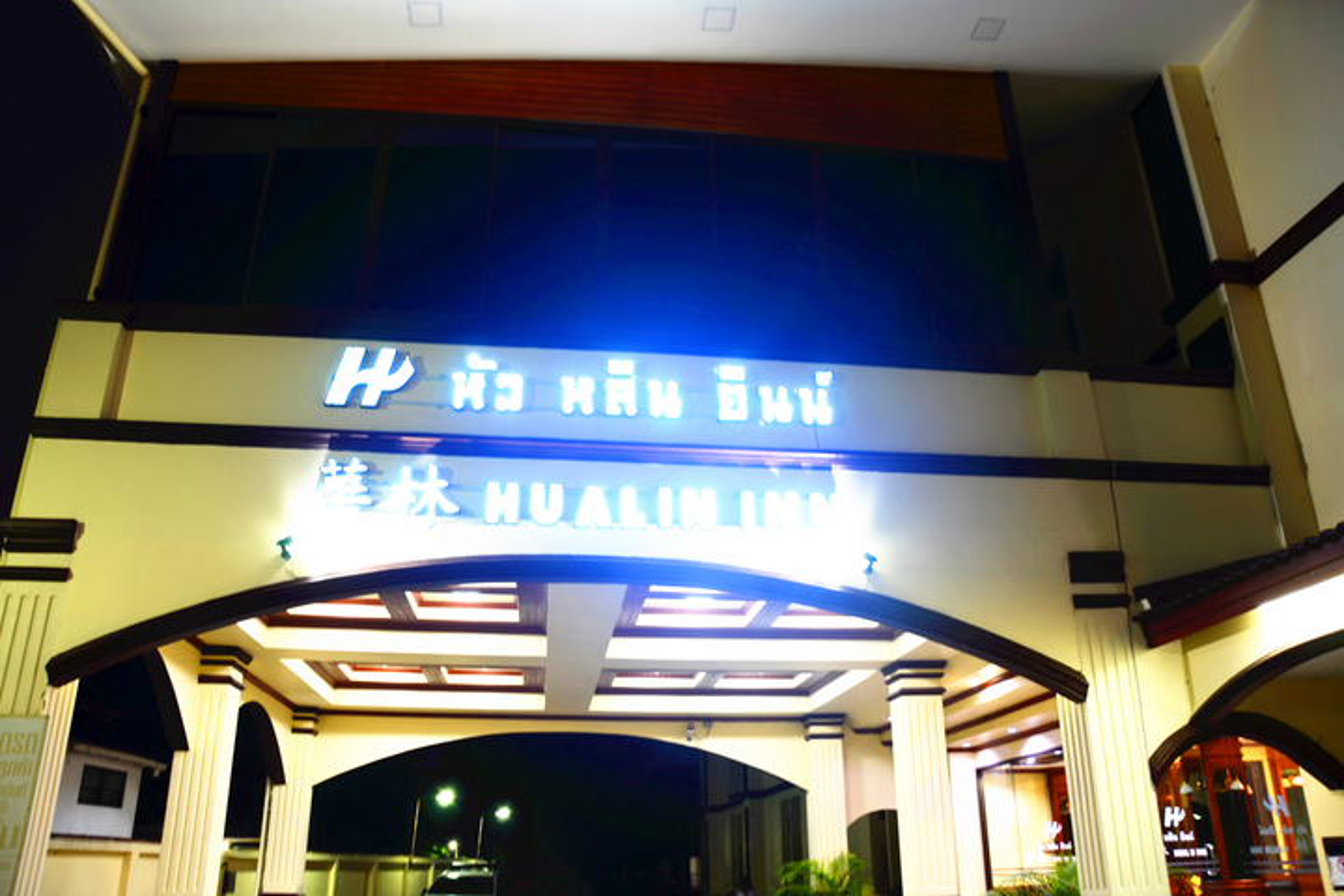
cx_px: 672
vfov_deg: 47.9
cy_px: 448
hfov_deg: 67.4
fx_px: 1008
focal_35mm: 27
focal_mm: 18
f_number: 4.5
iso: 100
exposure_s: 1/2
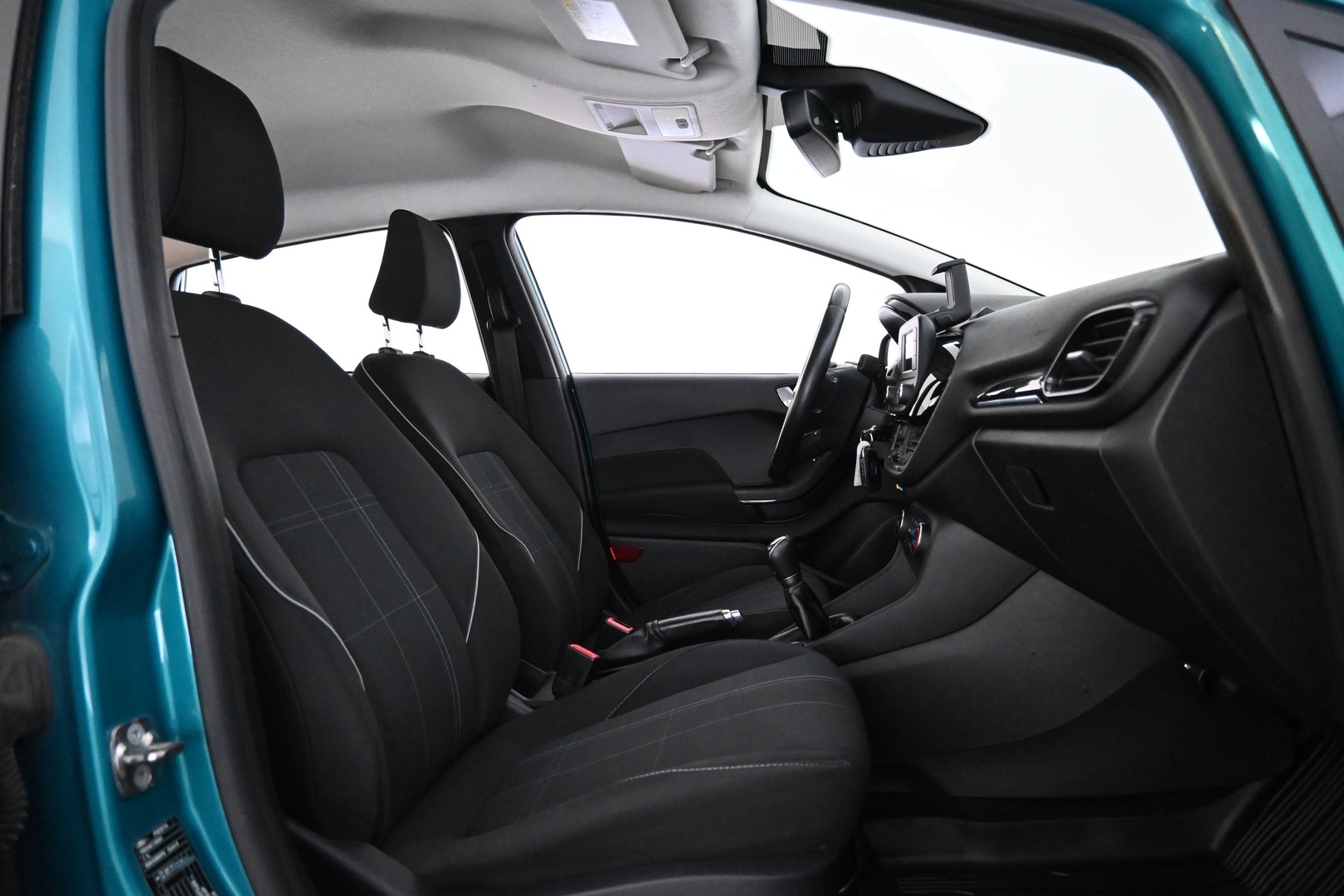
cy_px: 448
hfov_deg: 73.7
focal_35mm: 24
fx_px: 896
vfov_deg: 53.1
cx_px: 672
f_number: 3.5
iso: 6400
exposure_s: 1/50
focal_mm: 16
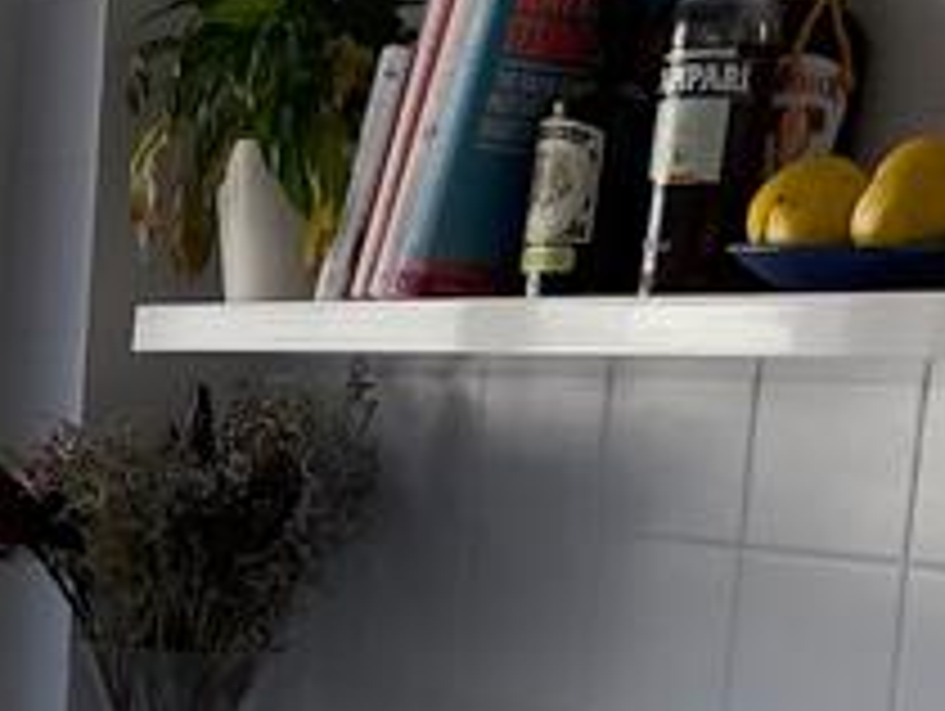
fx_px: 2706
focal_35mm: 99
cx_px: -374
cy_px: 814
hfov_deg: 18.1
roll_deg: -0.8
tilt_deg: -10.4
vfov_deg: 14.6
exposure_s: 1/801
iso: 50
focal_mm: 4.2
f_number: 1.6
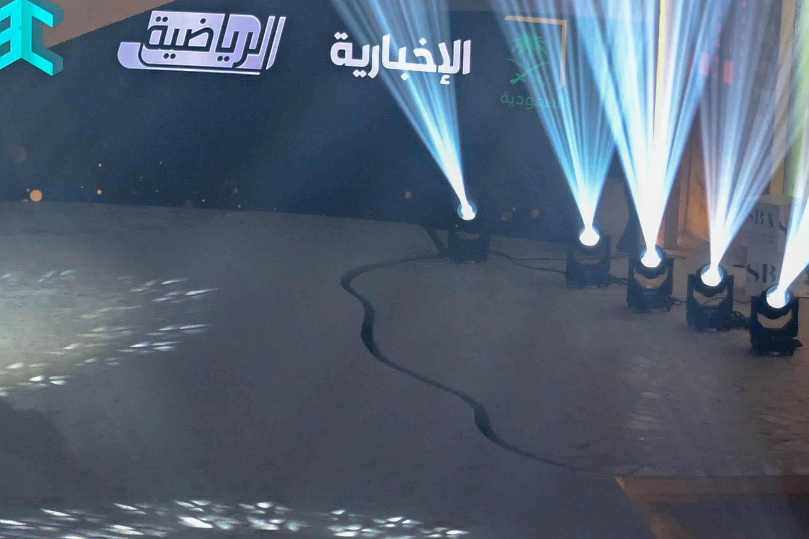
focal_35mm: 108
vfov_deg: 12.5
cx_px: -242
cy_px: 588
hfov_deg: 17.7
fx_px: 2426
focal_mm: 26.5
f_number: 2.8
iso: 1000
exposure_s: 1/200
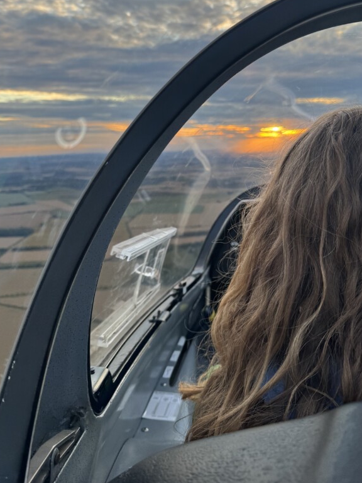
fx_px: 446
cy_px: 174
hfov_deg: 43.7
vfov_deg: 56.0
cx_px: 233
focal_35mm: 32
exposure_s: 1/260
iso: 64
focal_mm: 6.76
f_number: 1.78
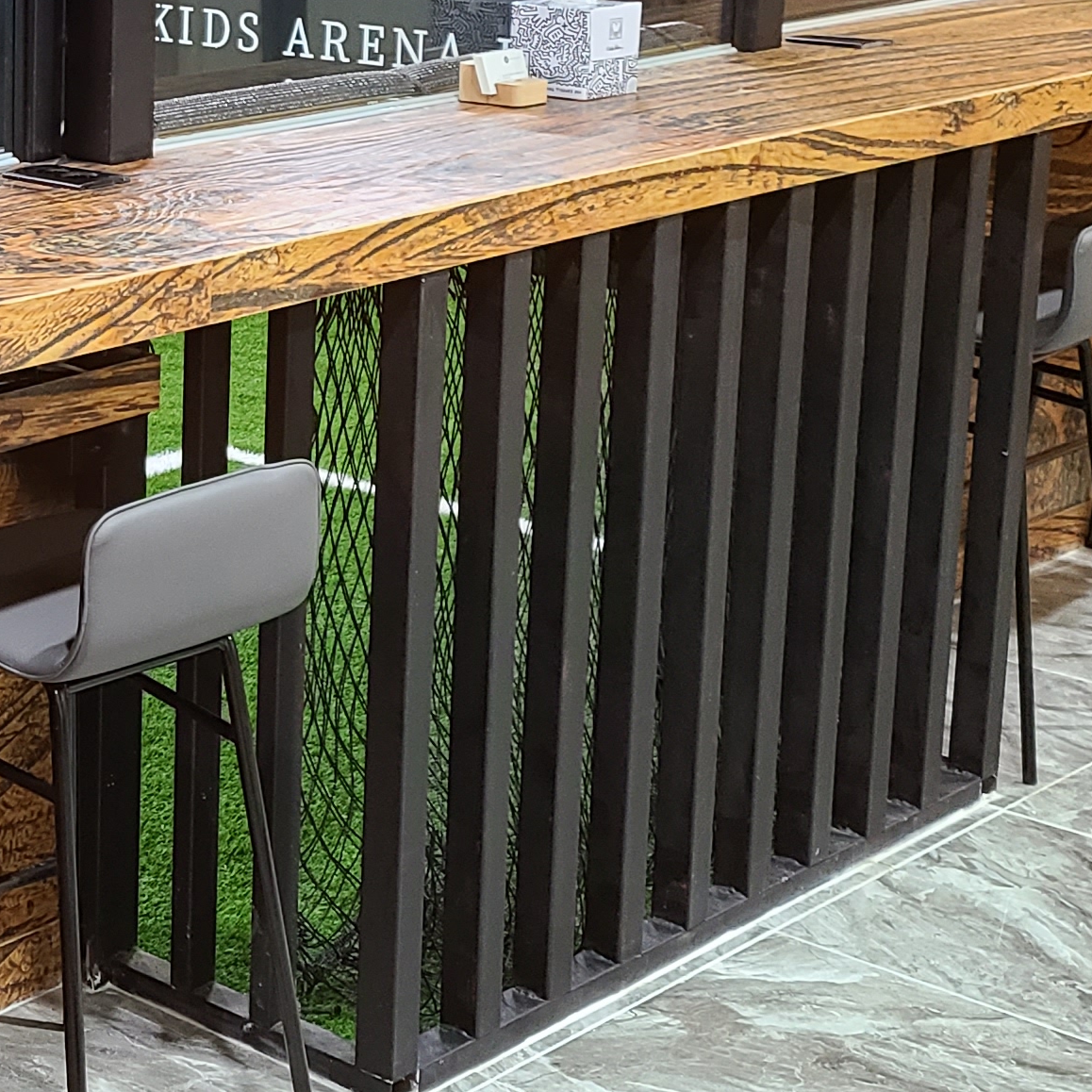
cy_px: 296
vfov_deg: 21.5
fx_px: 2855
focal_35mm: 80
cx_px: -327
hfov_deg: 19.9
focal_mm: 5.4
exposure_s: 1/39
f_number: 1.8
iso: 320
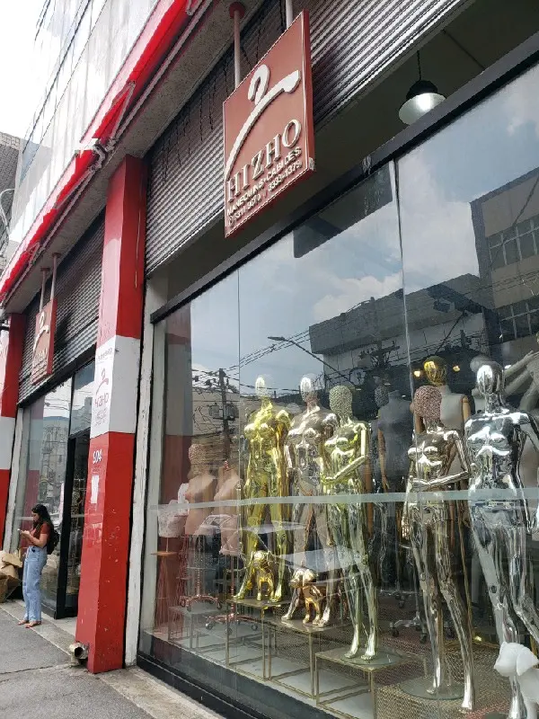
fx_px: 540
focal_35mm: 26
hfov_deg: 53.1
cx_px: 270
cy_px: 360
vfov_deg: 67.3
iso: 50
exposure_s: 1/476
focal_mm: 4.3
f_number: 2.4
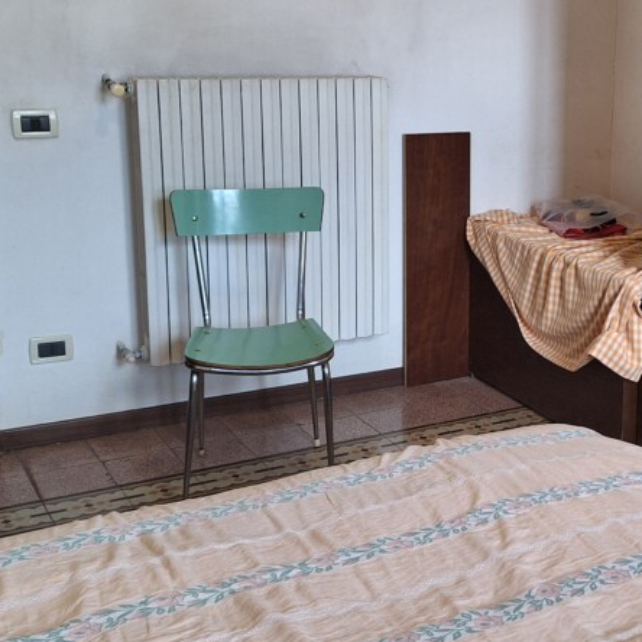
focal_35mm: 55
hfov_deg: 29.8
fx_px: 1154
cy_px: 257
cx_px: 573
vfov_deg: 31.0
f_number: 1.8
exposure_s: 1/50
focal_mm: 5.54
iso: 125
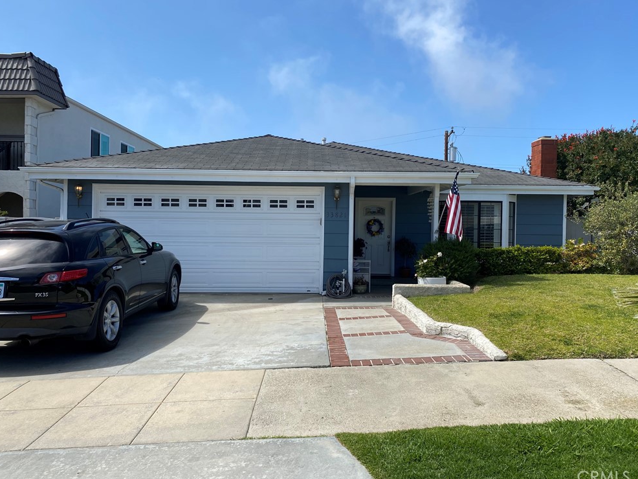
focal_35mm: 27
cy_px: 238
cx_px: 314
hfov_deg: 65.3
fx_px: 498
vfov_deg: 51.4
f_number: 1.8
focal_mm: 4.25
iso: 32
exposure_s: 1/3205
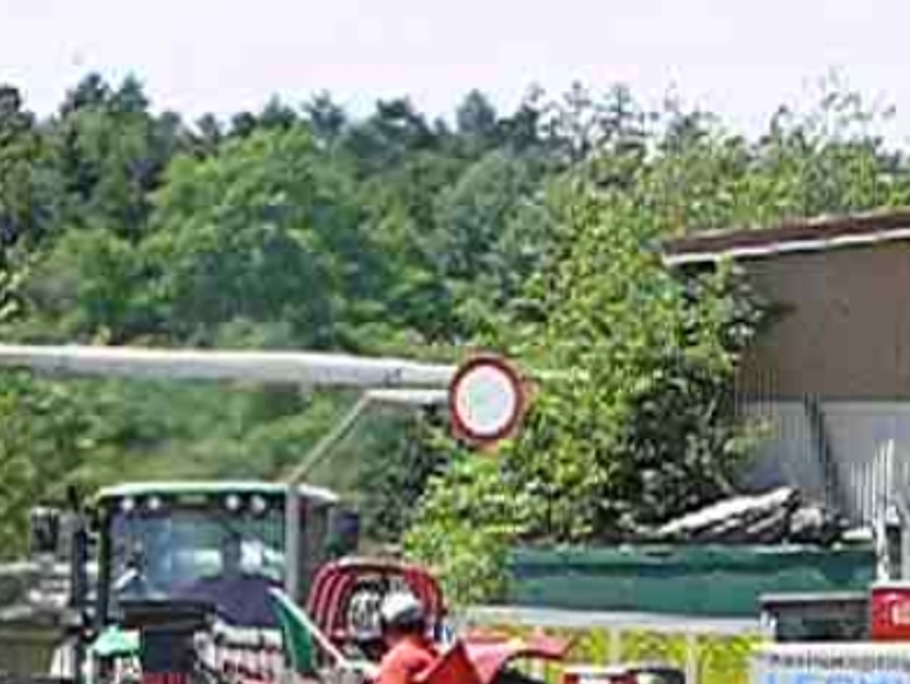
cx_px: 170
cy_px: 672
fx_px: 10627
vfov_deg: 3.7
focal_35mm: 404
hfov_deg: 4.9
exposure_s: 1/80
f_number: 11
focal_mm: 41.6
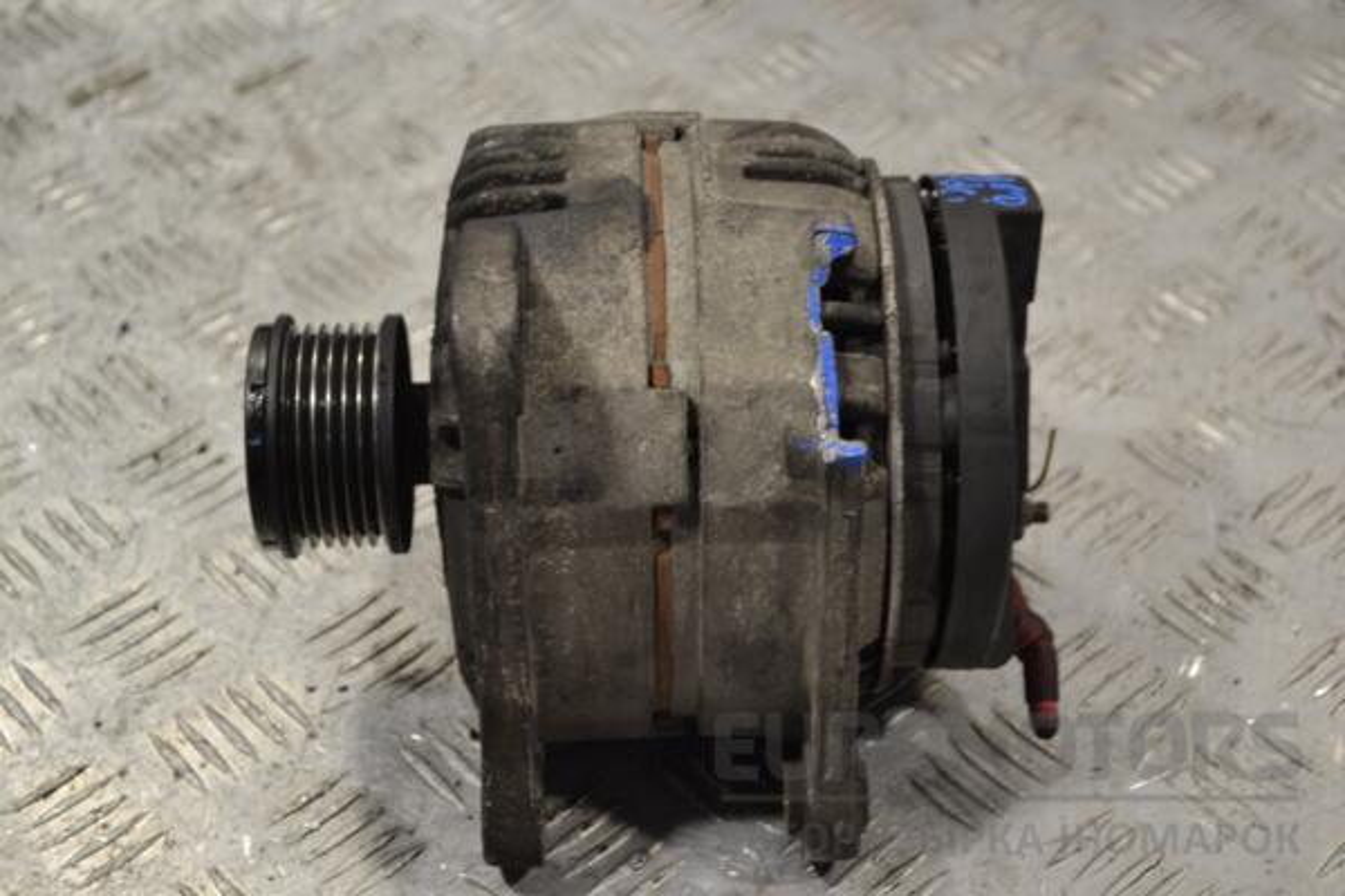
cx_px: 672
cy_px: 448
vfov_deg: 20.6
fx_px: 2466
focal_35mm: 66
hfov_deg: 30.5
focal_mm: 44
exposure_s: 1/30
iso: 180
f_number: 5.3
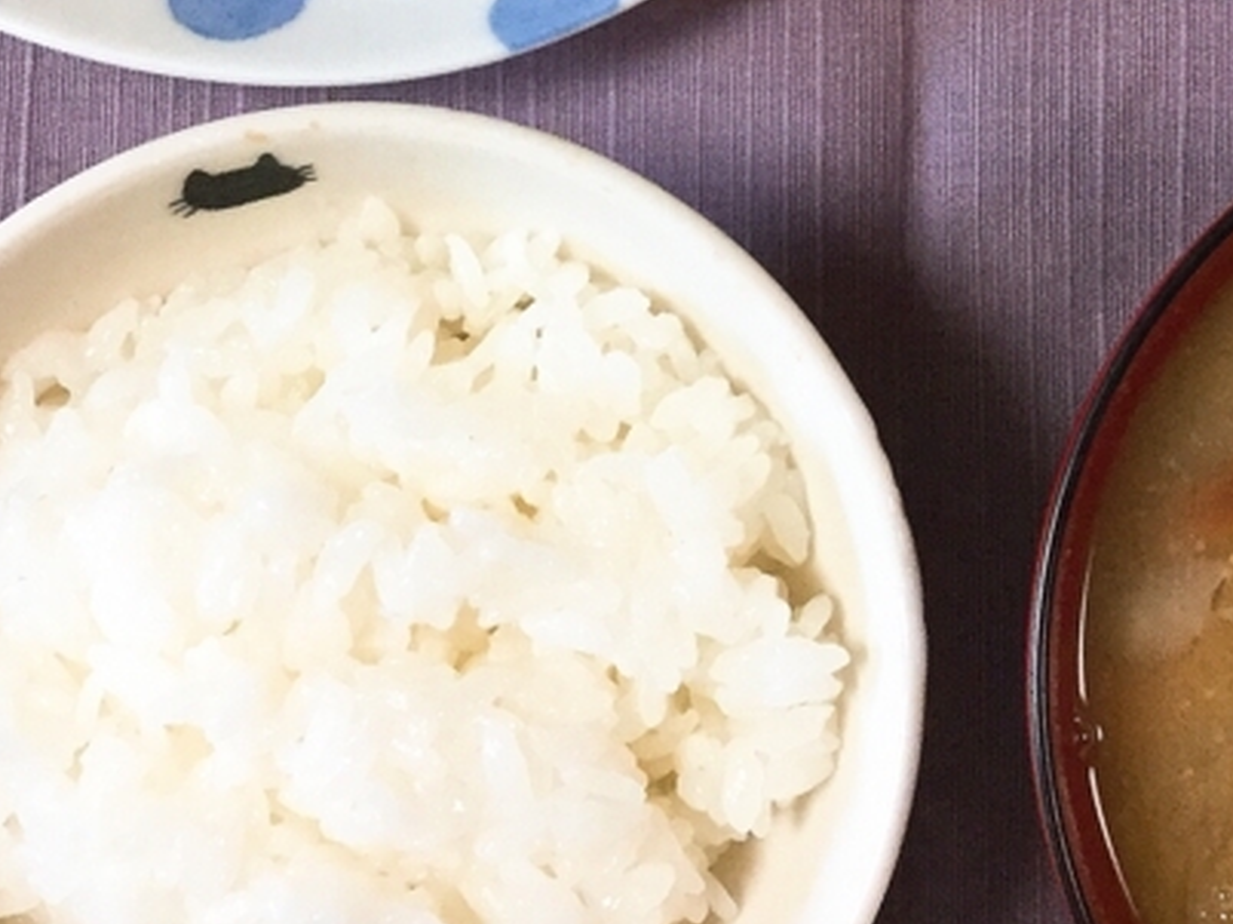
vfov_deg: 18.1
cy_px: -34
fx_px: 2812
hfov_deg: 24.4
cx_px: 945
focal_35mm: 79
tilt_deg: -81.8
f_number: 2.4
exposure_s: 1/30
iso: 80
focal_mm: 3.3
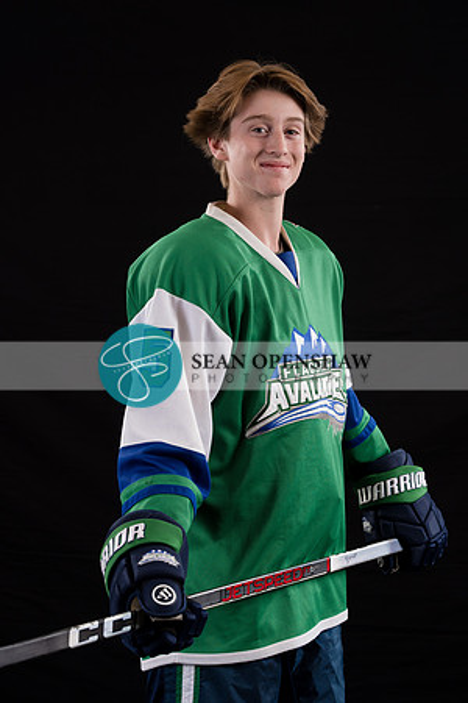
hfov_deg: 16.5
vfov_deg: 24.6
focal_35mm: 83
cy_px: 360
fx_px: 1610
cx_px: 252
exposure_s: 1/160
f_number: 4
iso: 80
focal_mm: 46.9
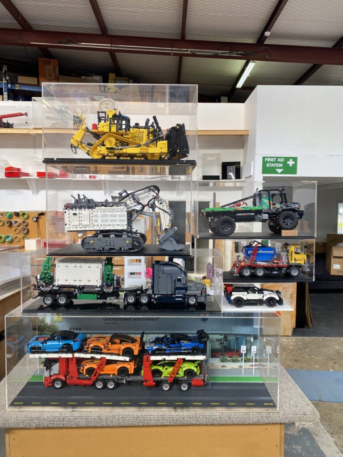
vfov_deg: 67.3
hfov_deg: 53.1
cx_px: 172
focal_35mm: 26
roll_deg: +0.3
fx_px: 344
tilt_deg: -1.9
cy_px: 228
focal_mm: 4.25
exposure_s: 1/271
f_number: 1.8
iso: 32
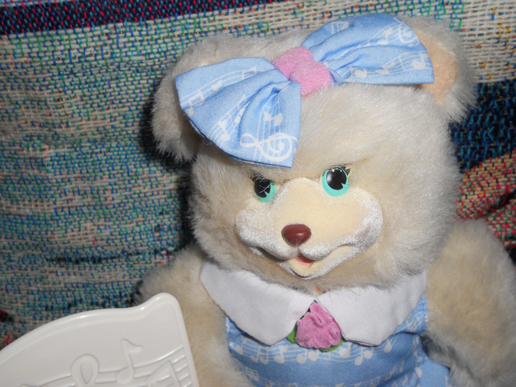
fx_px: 477
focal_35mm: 32
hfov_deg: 56.8
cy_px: 194
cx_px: 258
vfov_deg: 44.2
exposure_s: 1/25
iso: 80
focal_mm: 5.8
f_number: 8.8
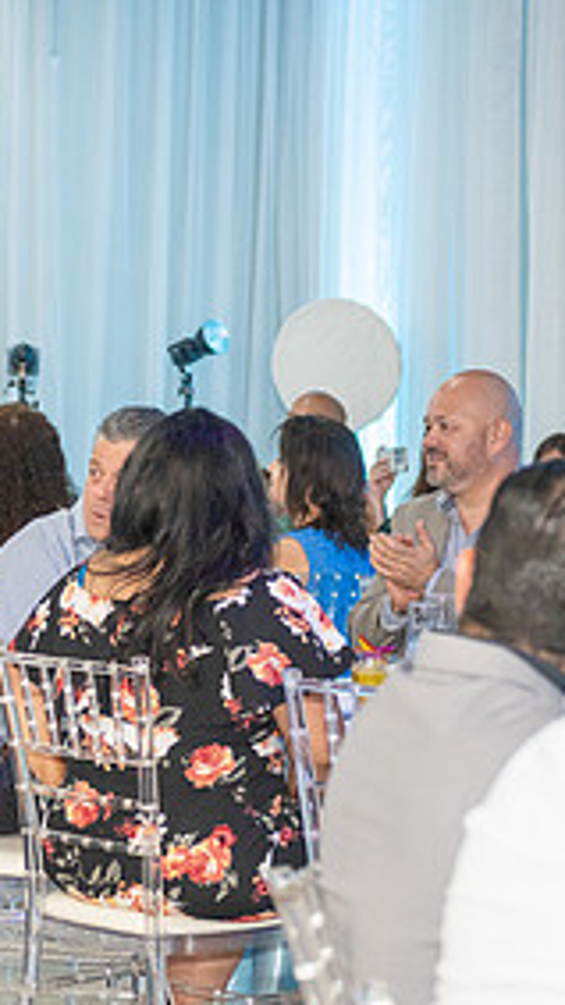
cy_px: 635
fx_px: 3279
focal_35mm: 123
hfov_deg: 9.6
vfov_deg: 17.4
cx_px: -253
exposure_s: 1/160
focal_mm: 52
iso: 1000
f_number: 3.2
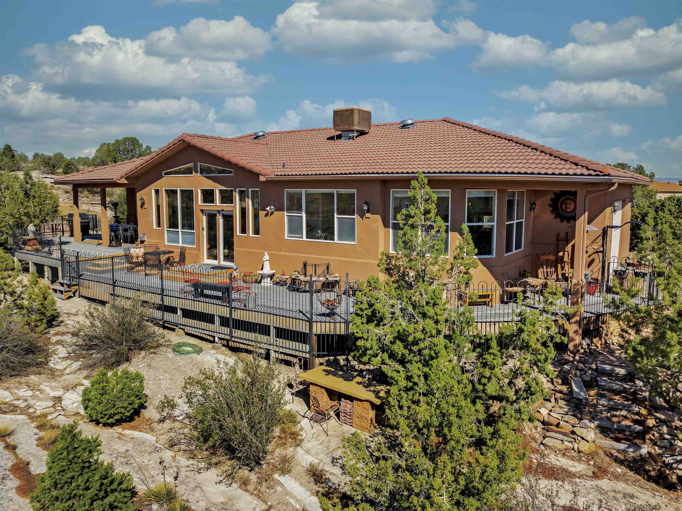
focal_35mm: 24
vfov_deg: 56.8
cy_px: 256
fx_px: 473
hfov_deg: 71.6
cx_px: 341
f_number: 2.8
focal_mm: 12.29
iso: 100
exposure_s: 1/1000
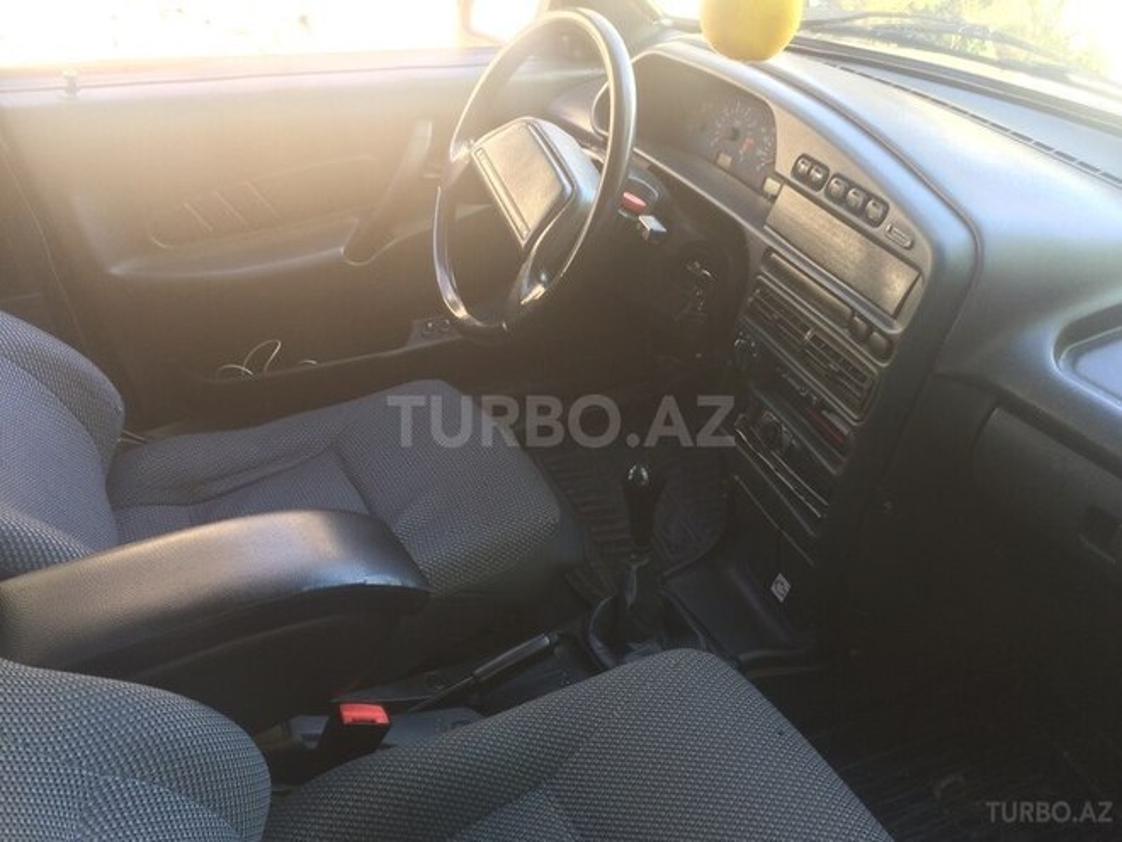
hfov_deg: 61.7
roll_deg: -1.3
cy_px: 421
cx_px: 561
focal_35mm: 29
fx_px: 940
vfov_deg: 48.2
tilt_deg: -34.4
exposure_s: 1/50
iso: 50
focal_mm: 4.15
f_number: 2.2
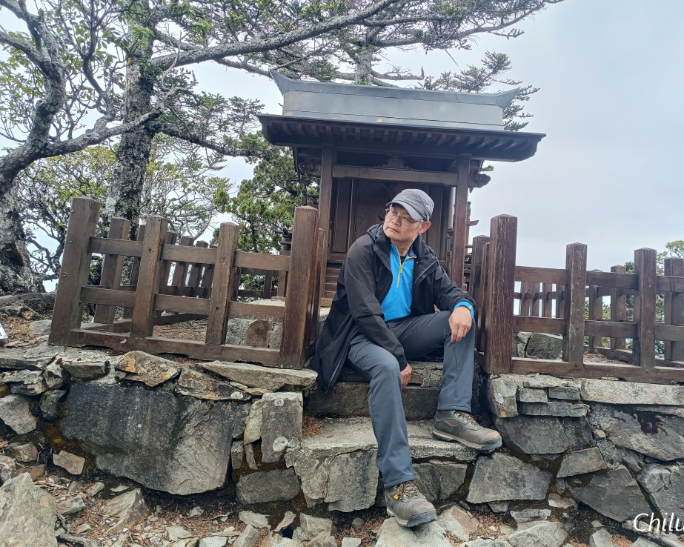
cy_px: 265
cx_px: 375
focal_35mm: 26
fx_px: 526
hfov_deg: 65.9
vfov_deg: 54.9
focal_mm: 6.14
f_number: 1.65
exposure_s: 1/120
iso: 88
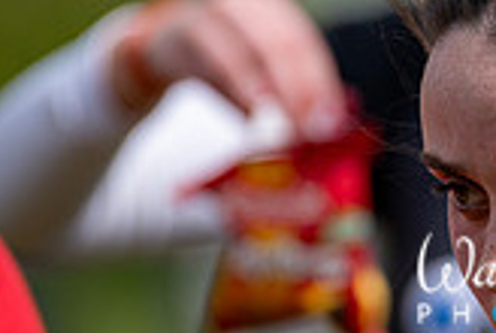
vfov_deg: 1.3
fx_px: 14631
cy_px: 219
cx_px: 614
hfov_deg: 1.9
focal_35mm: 1060
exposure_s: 1/5000
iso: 320
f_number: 2.8
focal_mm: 300
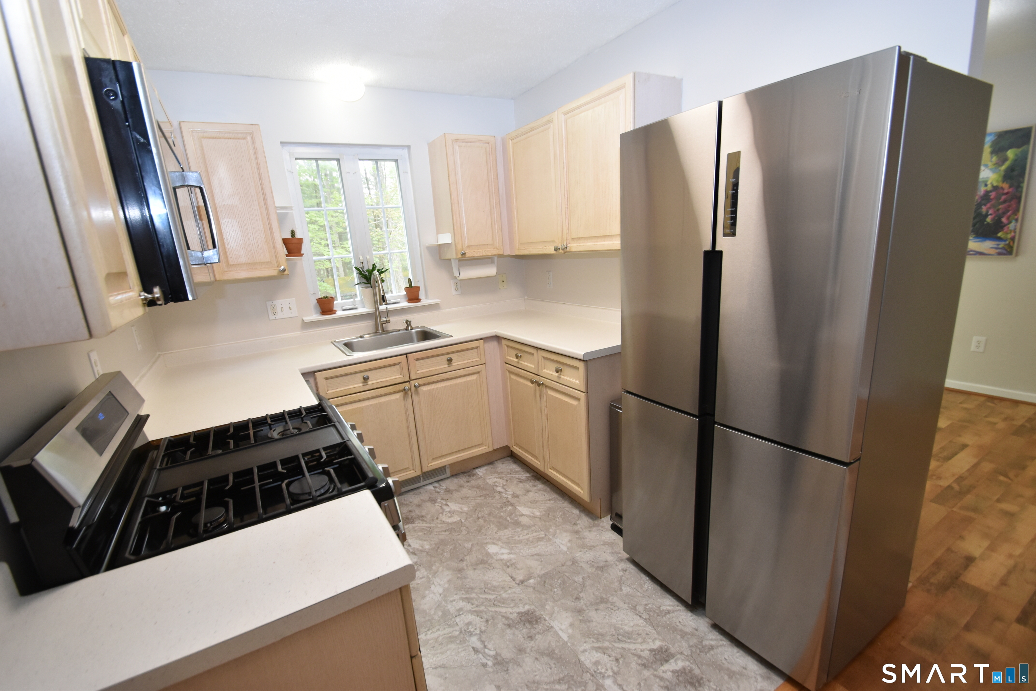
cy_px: 346
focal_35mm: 15
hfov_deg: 100.4
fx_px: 432
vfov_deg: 77.3
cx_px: 518
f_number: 5
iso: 800
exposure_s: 1/100
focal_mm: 10
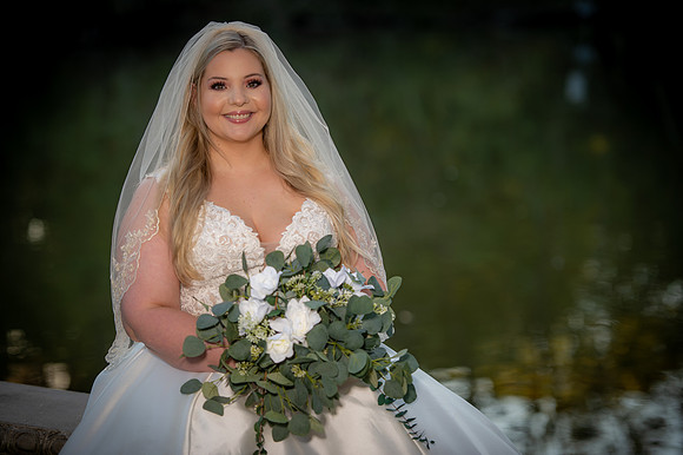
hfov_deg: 16.4
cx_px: 342
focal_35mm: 125
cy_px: 228
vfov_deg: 11.0
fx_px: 2370
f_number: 2.8
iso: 80
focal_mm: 125
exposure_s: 1/200
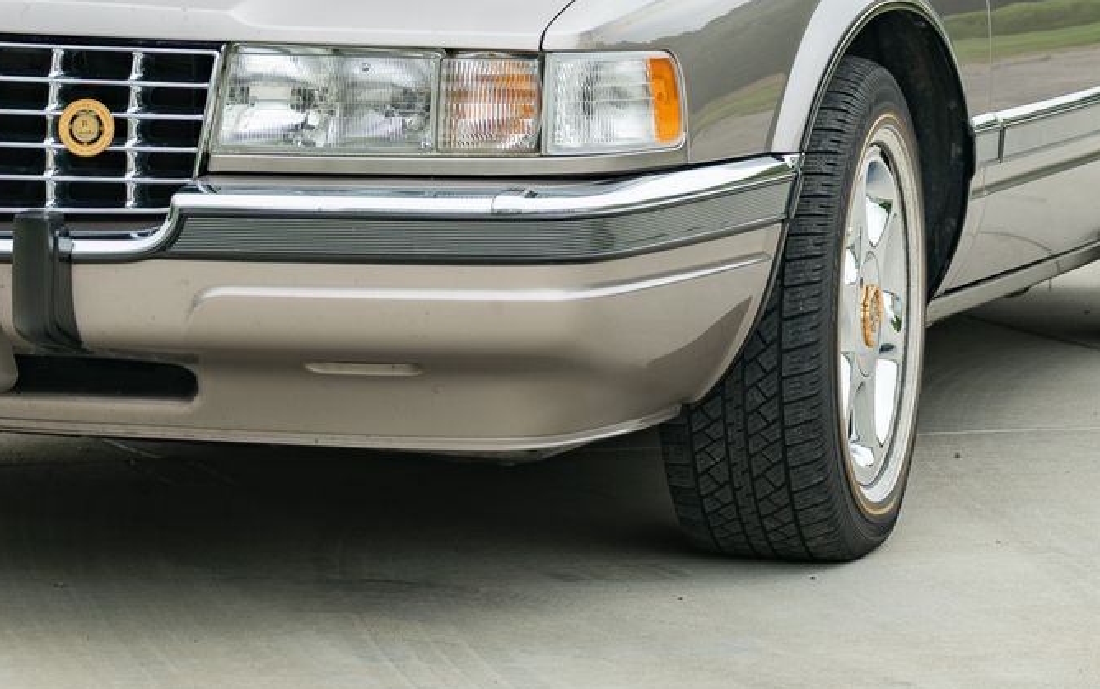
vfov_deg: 9.1
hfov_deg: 14.5
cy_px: -14
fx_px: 4318
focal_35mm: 144
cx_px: 388
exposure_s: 1/100
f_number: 6.3
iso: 100
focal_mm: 68
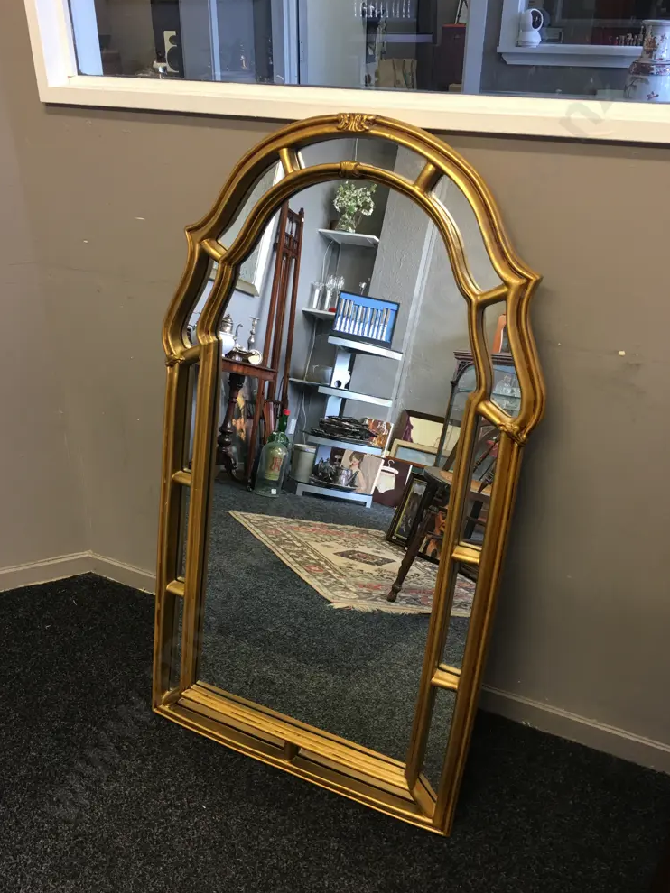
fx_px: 775
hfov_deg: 46.8
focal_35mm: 30
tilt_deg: -28.3
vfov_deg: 60.0
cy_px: 451
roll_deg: -1.0
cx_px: 330
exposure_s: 1/17
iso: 40
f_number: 2.2
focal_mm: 4.15
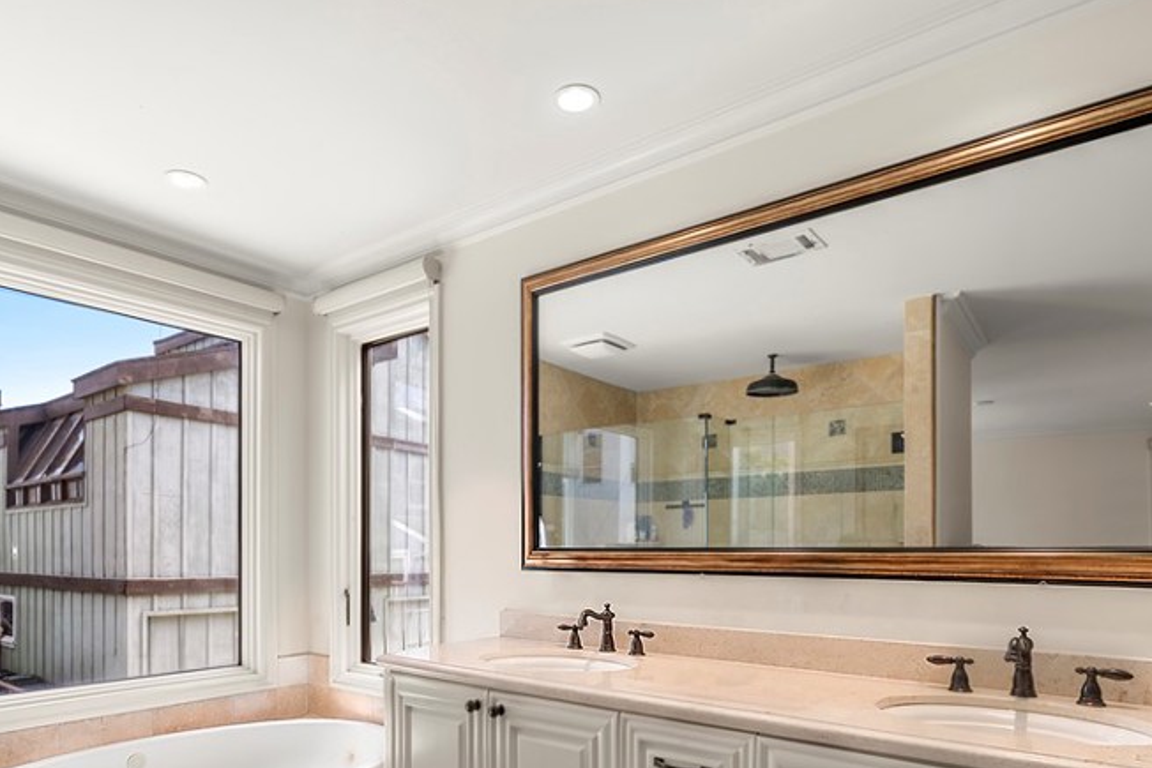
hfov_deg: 78.5
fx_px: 704
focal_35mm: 22
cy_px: 538
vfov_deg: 55.5
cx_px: 535
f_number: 8
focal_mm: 14
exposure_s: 1/4
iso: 80
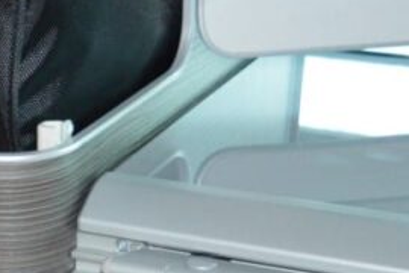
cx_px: -245
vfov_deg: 9.0
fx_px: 1741
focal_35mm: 153
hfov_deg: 12.6
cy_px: 106
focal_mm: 23
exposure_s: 1/60
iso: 1250
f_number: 3.8
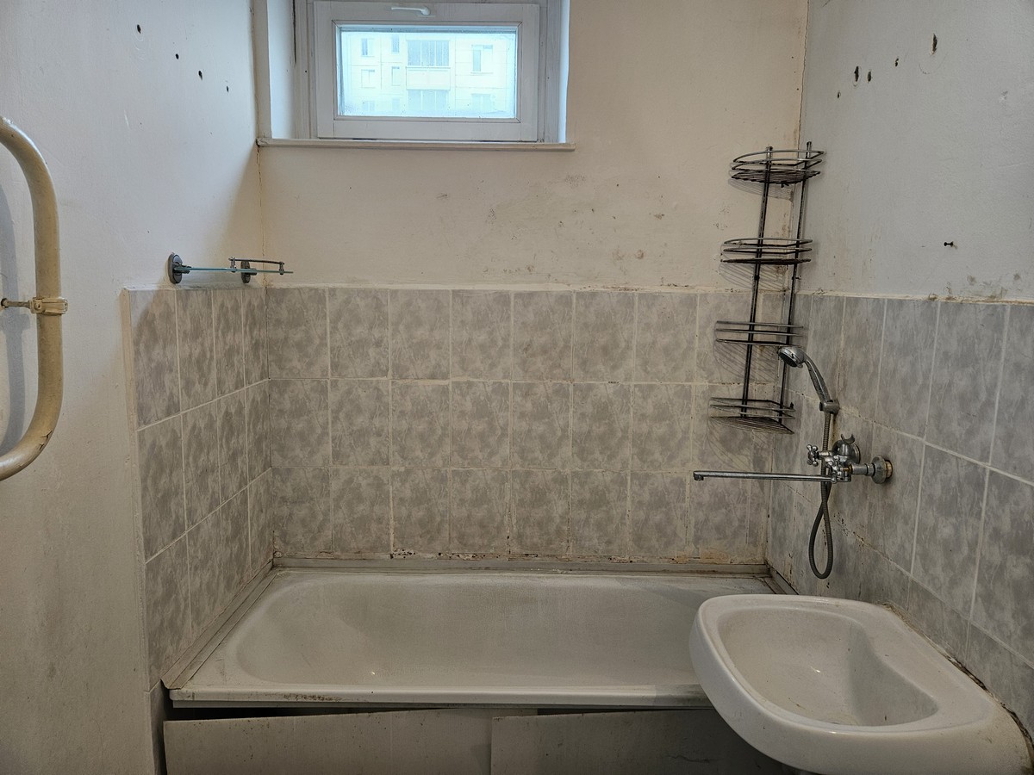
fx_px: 687
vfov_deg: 58.9
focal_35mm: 23
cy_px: 388
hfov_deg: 73.9
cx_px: 517
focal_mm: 5.4
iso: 125
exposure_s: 1/100
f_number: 1.8
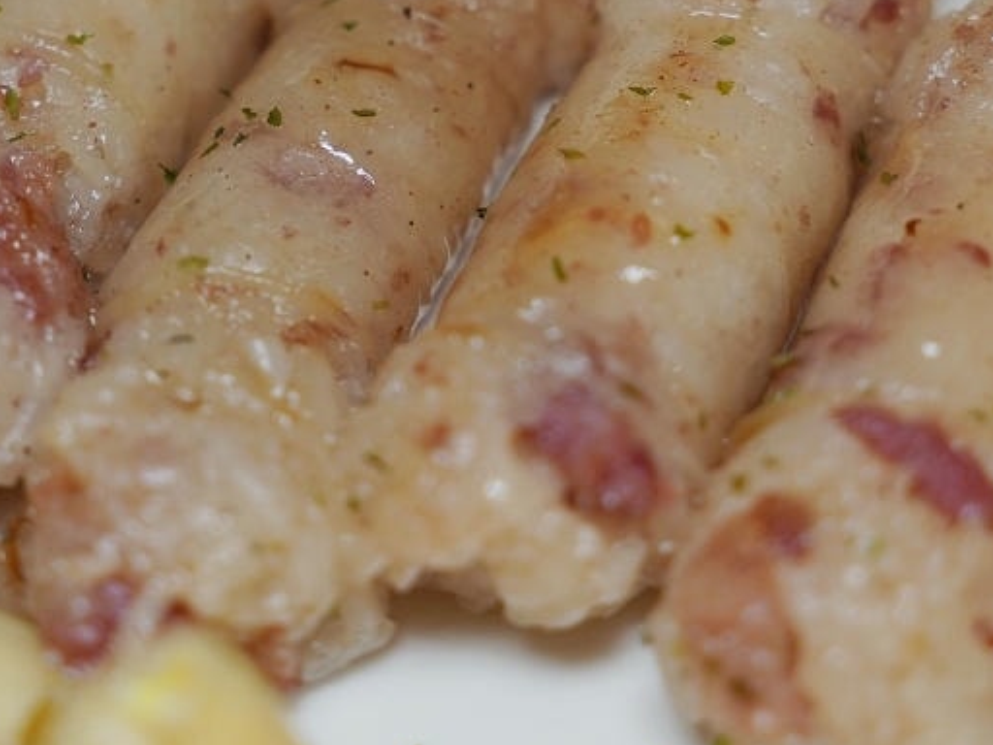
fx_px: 4848
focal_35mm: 169
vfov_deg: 8.7
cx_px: 409
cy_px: 50
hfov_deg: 11.7
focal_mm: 75
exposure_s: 1/80
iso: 100
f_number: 4
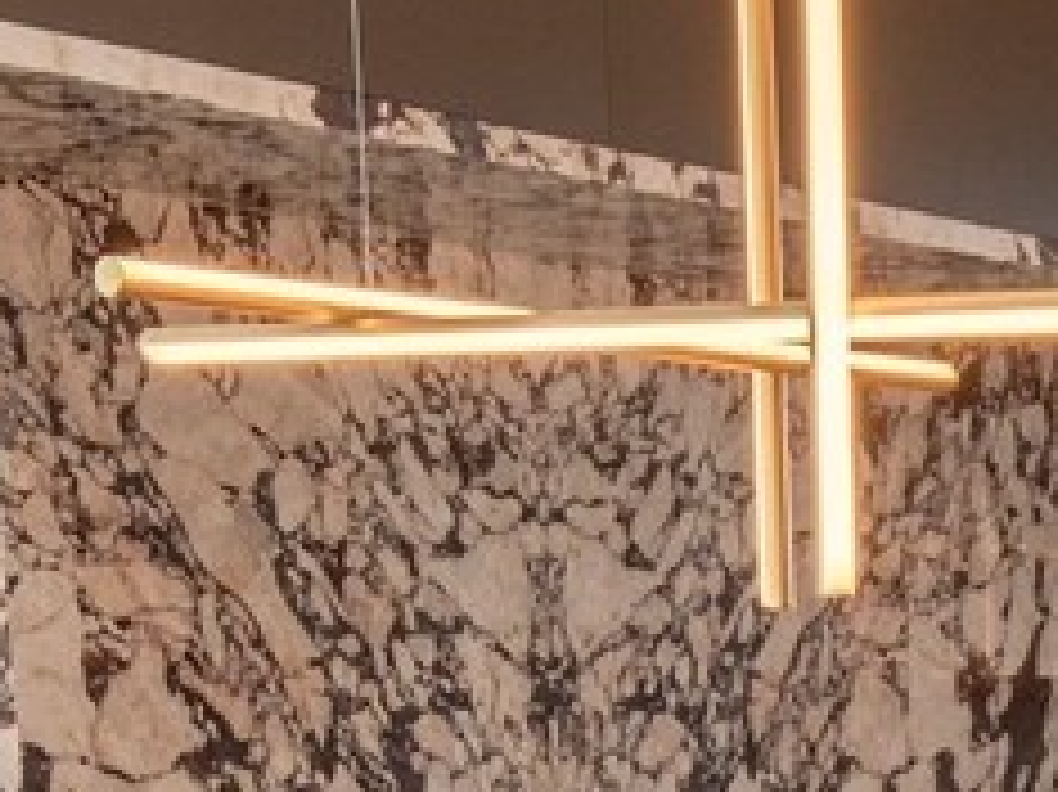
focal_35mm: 104
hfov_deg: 16.6
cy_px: 904
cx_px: 1751
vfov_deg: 13.9
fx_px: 3177
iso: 80
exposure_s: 1/40
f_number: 9
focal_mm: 15
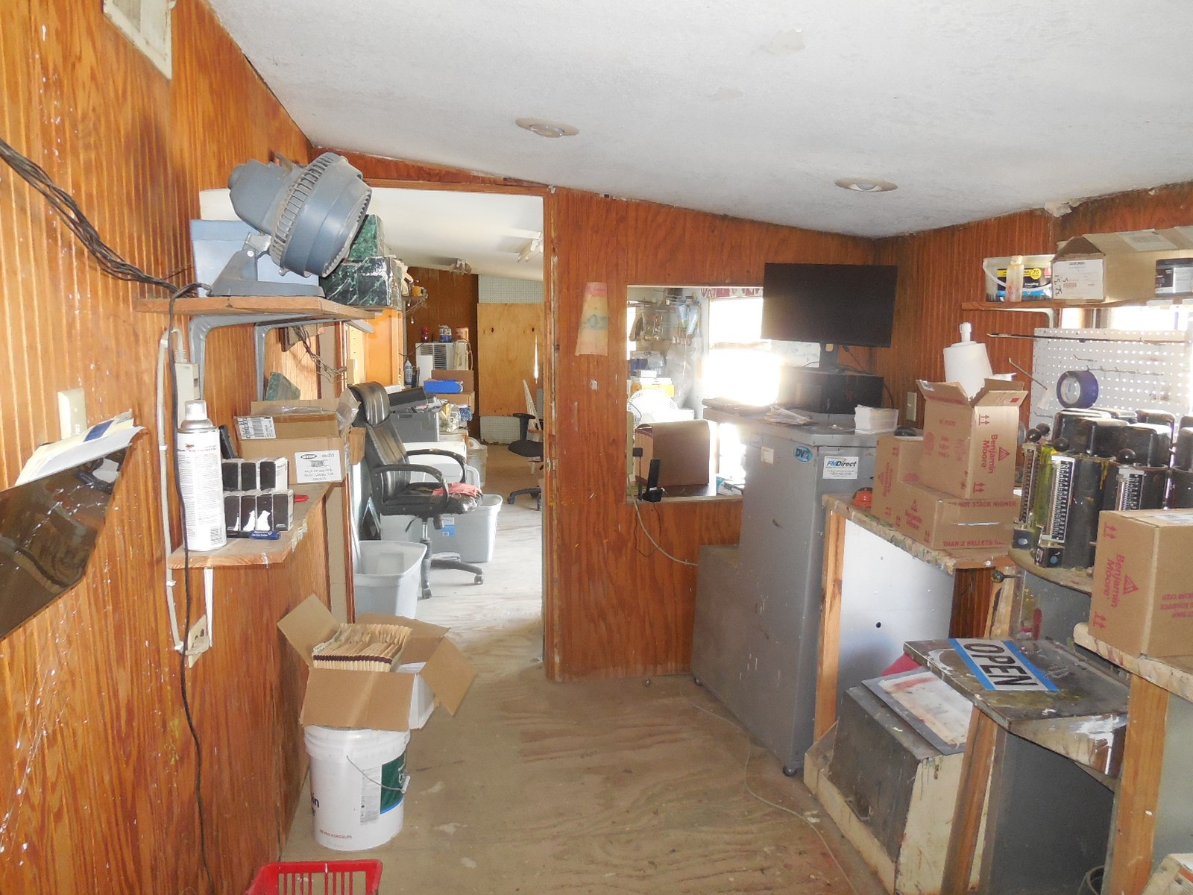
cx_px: 596
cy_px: 448
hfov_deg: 69.4
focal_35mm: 25
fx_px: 862
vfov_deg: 54.9
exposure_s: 1/25
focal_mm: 4.5
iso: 400
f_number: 3.1
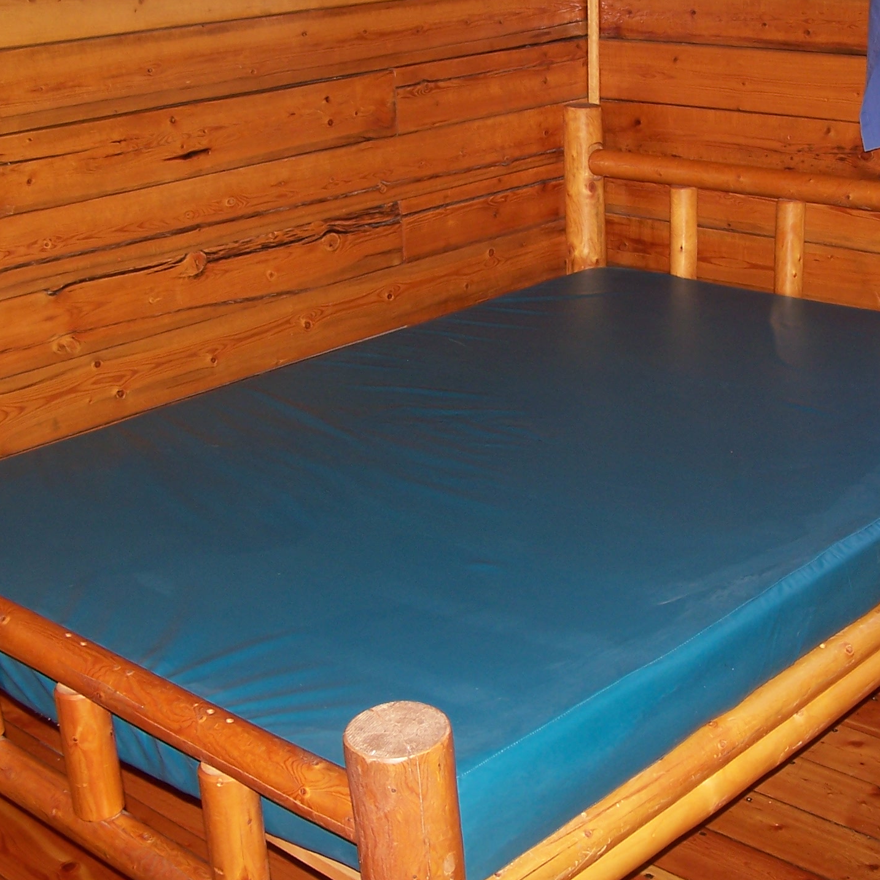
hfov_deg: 31.5
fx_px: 1553
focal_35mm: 54
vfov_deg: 31.6
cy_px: 458
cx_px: 556
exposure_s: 1/60
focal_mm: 6.3
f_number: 2.8
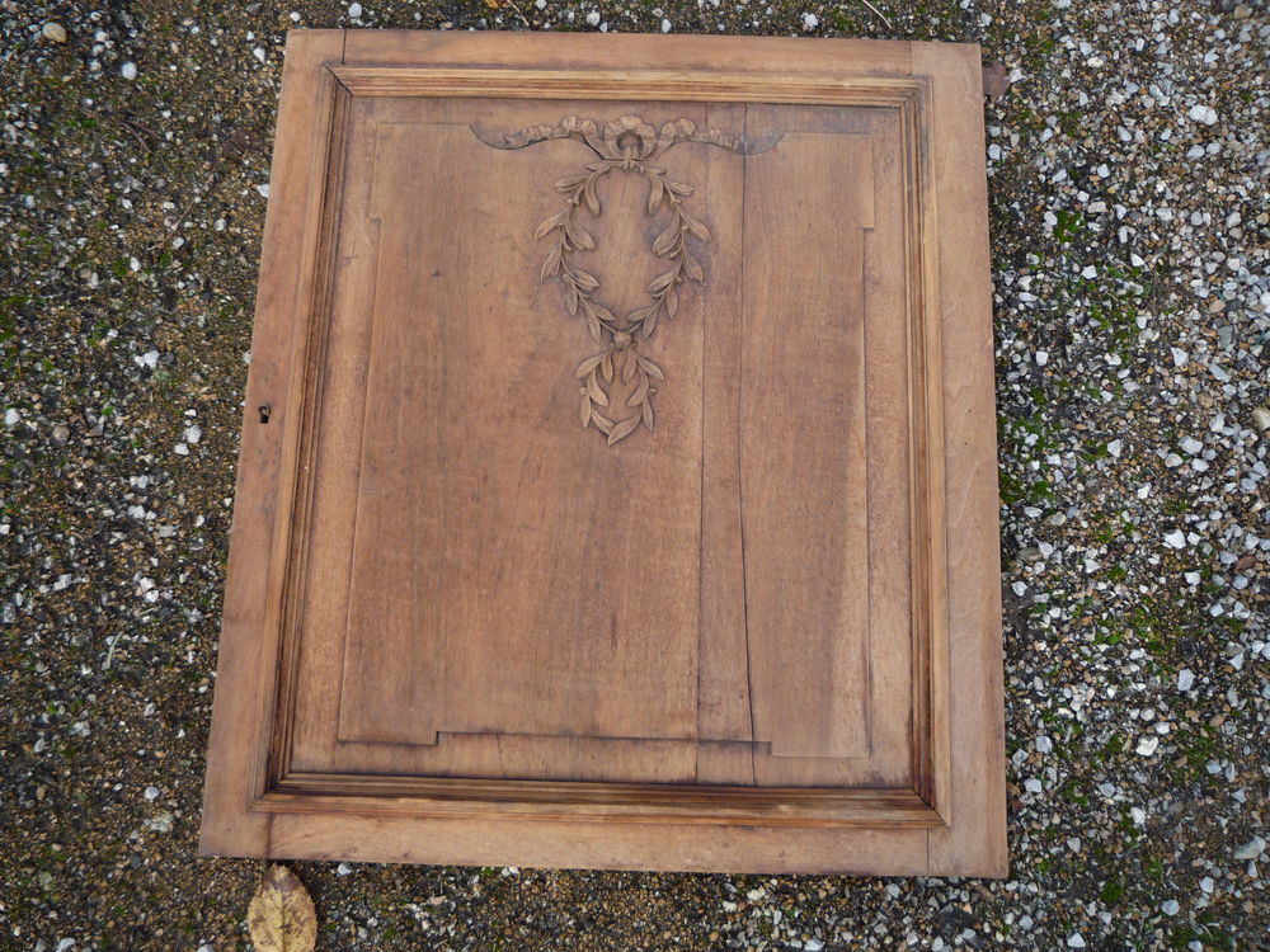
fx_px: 1101
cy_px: 476
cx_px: 635
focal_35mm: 30
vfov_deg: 46.8
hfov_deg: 60.0
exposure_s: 1/100
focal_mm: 5.2
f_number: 4
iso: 100
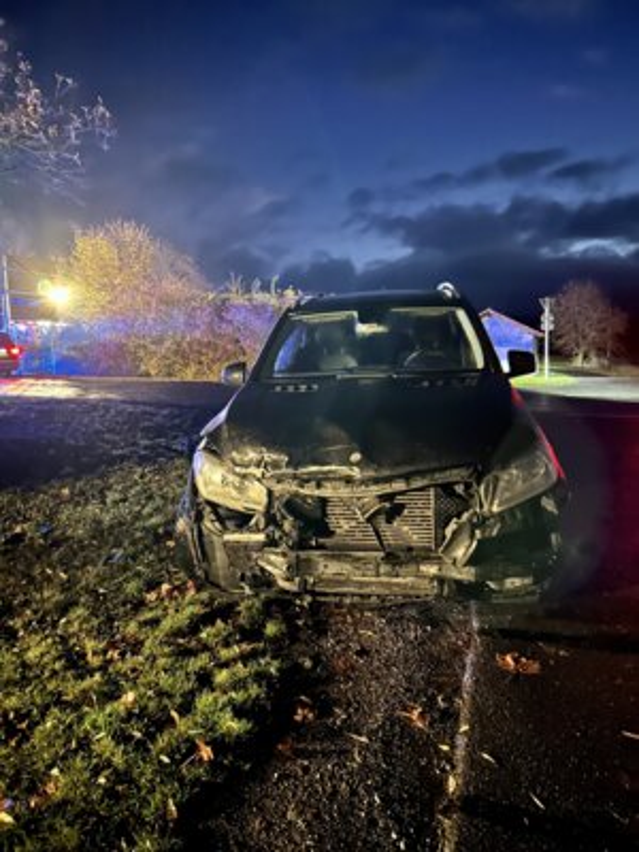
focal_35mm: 26
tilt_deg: -5.4
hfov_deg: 53.1
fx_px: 640
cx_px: 320
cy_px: 426
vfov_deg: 67.3
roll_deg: +1.1
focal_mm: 5.7
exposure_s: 1/5
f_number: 1.5
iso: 2500
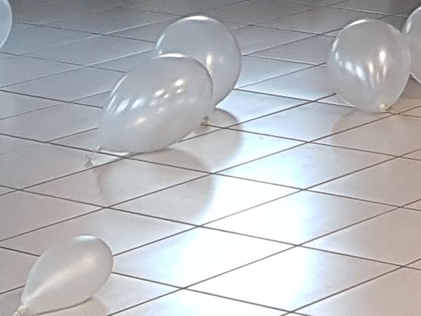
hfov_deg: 10.1
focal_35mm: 180
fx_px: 2190
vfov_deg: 7.9
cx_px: 848
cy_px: -323
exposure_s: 1/50
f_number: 1.7
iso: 100
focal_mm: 4.2
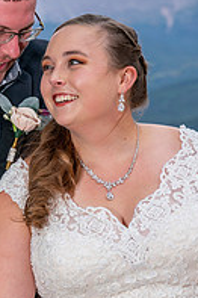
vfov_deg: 15.0
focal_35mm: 137
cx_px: 20
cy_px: 174
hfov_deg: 9.9
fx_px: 1132
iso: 100
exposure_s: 1/60
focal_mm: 60
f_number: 5
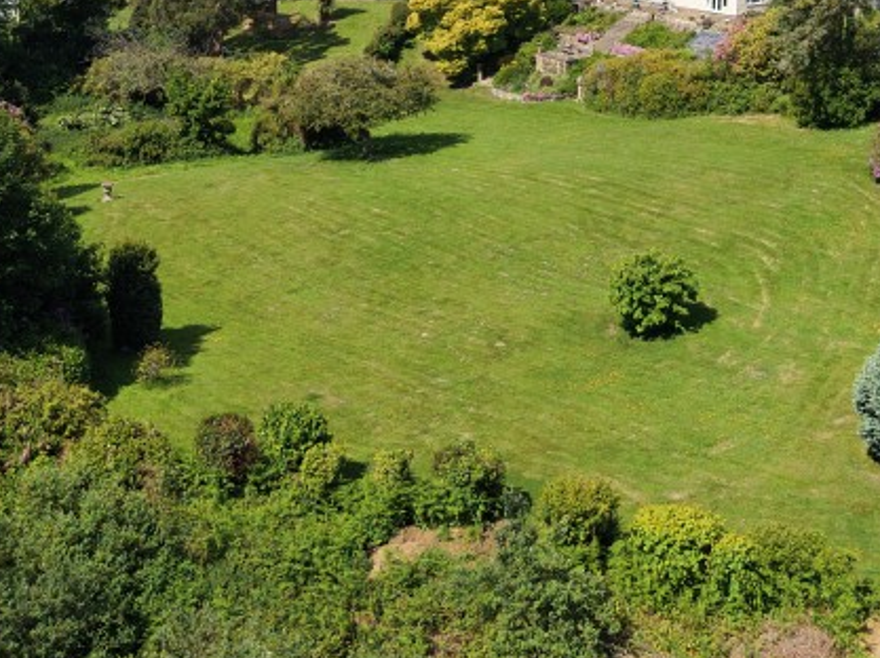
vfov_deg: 23.6
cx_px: 576
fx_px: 1499
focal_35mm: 59
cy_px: -25
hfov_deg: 32.5
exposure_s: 1/6000
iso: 250
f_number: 1.8
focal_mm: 8.67
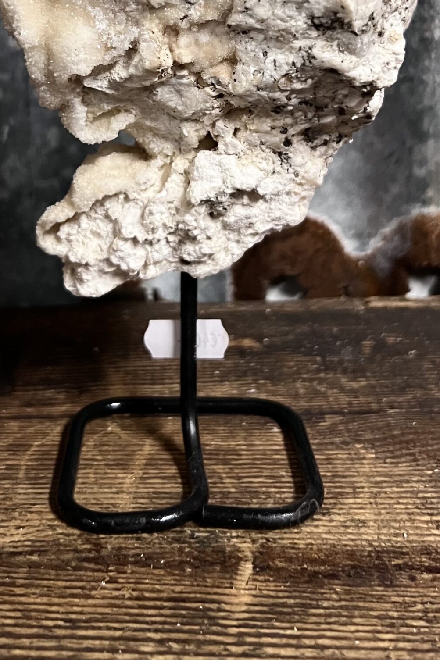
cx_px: 202
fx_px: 843
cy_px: 101
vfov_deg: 40.4
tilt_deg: -8.2
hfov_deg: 29.2
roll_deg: +0.7
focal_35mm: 46
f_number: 1.5
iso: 500
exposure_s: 1/50
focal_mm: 5.7
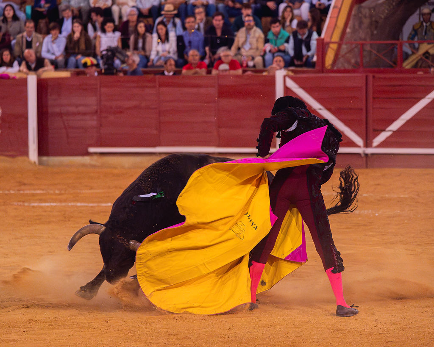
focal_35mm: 169
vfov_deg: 9.1
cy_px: 174
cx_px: 211
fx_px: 2170
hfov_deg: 11.4
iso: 16000
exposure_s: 1/640
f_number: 5
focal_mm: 150
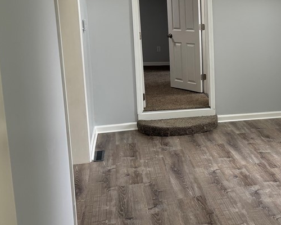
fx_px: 432
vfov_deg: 29.1
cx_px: 267
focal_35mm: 52
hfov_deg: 33.5
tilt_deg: -10.4
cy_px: 94
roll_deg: -0.3
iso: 100
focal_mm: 5.96
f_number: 1.6
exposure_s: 1/120
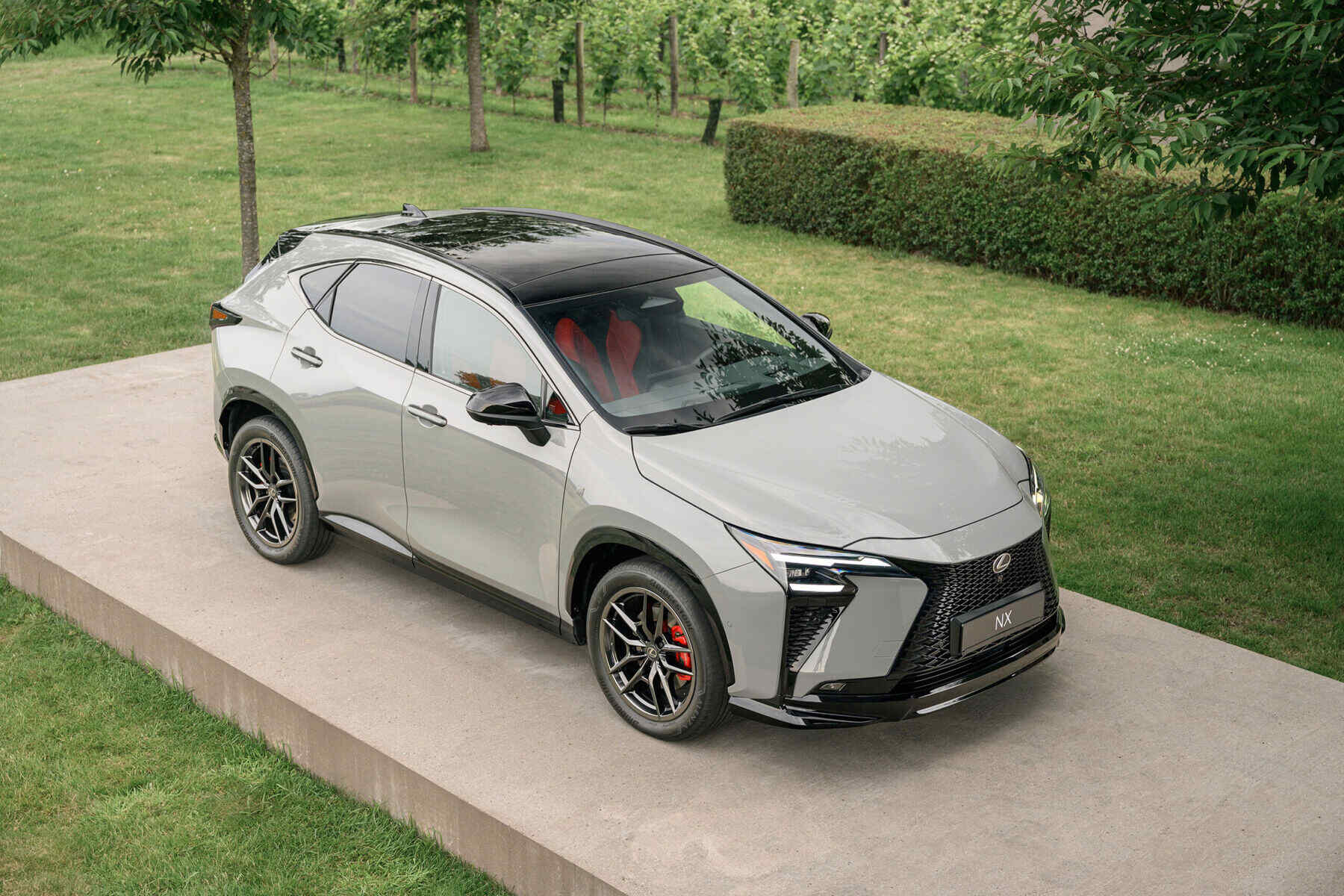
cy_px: 448
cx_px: 672
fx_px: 1867
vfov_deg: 27.0
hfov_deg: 39.6
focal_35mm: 50
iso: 250
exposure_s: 1/200
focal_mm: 50
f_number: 4
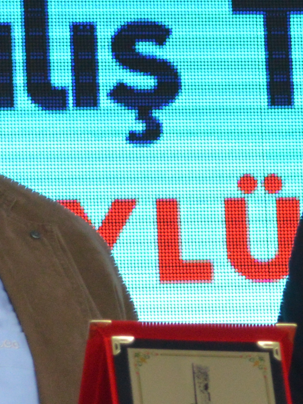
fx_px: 4271
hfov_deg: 4.1
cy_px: 267
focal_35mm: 366
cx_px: 293
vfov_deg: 5.4
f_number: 5.3
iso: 800
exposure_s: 1/800
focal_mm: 48
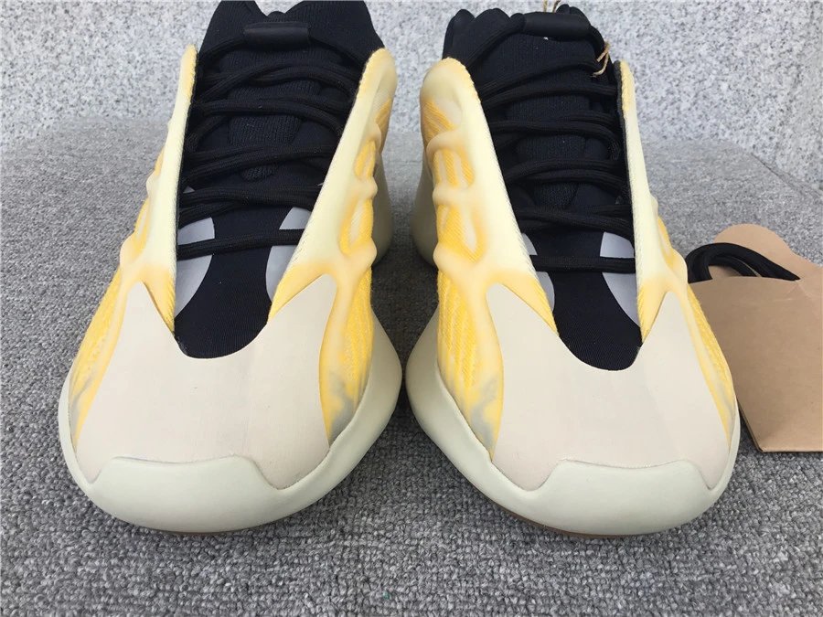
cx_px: 412
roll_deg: -2.4
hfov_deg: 58.4
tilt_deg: -27.0
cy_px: 308
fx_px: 737
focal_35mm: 31
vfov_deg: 45.4
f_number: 2.4
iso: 25
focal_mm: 3.3
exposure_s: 1/220
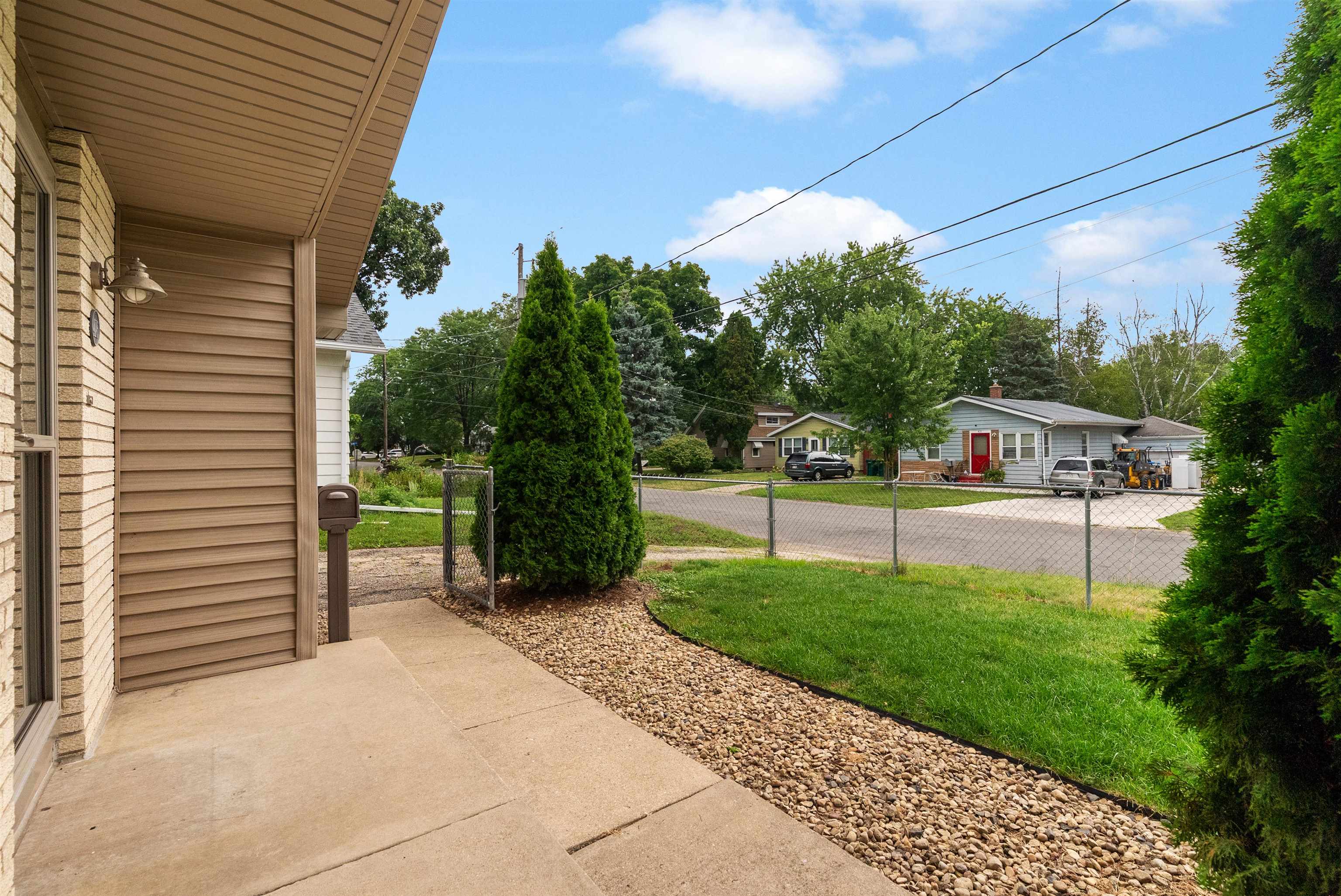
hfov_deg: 96.7
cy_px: 448
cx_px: 670
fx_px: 596
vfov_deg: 73.8
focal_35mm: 16
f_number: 7.1
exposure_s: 1/800
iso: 1000
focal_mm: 16
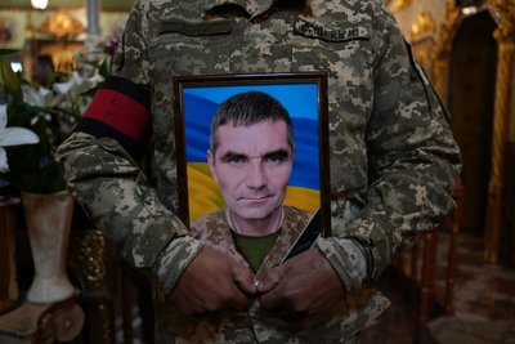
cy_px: 172
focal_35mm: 29
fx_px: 415
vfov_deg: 45.0
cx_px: 258
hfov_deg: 63.6
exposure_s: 1/200
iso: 3200
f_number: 2.8
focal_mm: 29
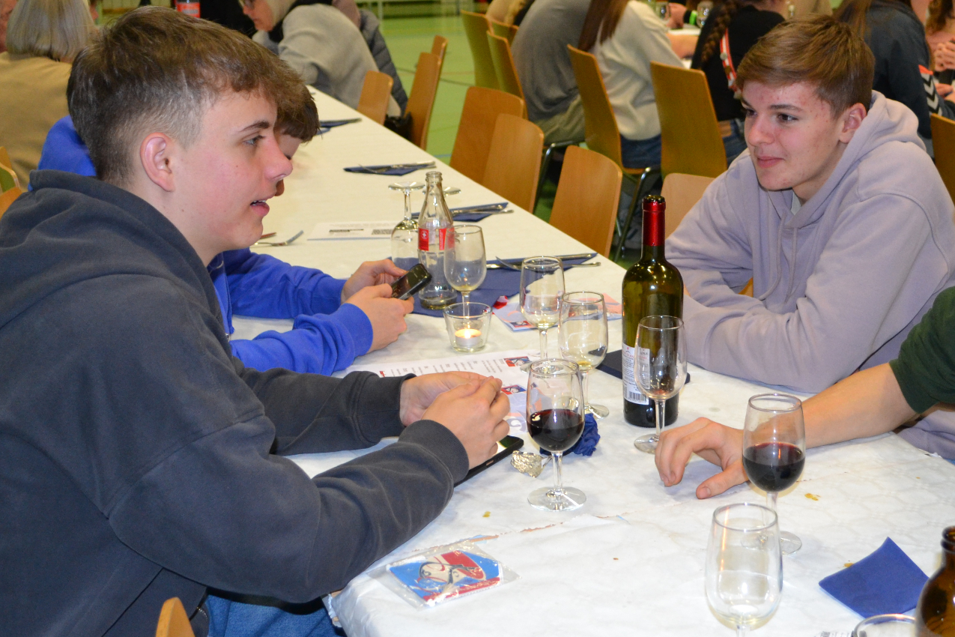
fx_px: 1406
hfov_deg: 37.3
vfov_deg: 25.4
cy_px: 240
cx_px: 588
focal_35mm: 53
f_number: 3.8
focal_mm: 22
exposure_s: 1/60
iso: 1000
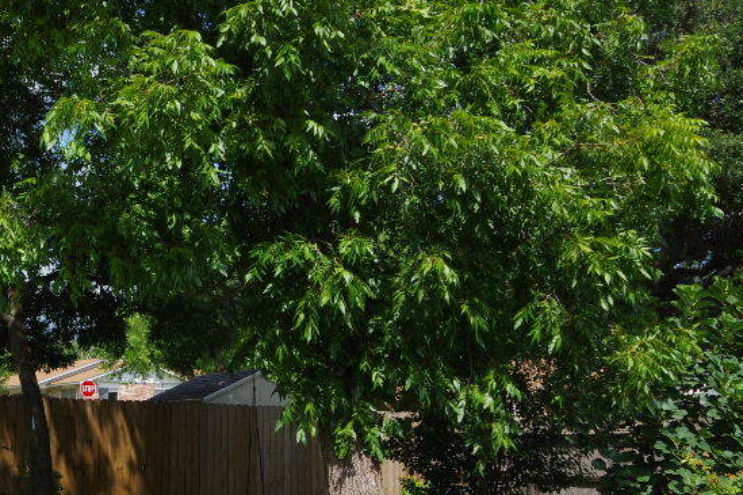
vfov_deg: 21.5
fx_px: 1300
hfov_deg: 28.9
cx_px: -72
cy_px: 326
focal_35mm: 63
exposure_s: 1/125
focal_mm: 18
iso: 200
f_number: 11
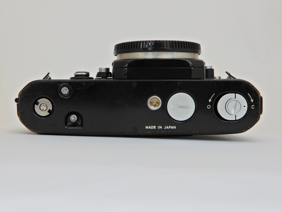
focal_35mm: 45
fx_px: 367
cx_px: 141
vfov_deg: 32.2
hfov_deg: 42.1
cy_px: 106
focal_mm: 8
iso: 100
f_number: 4
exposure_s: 1/30
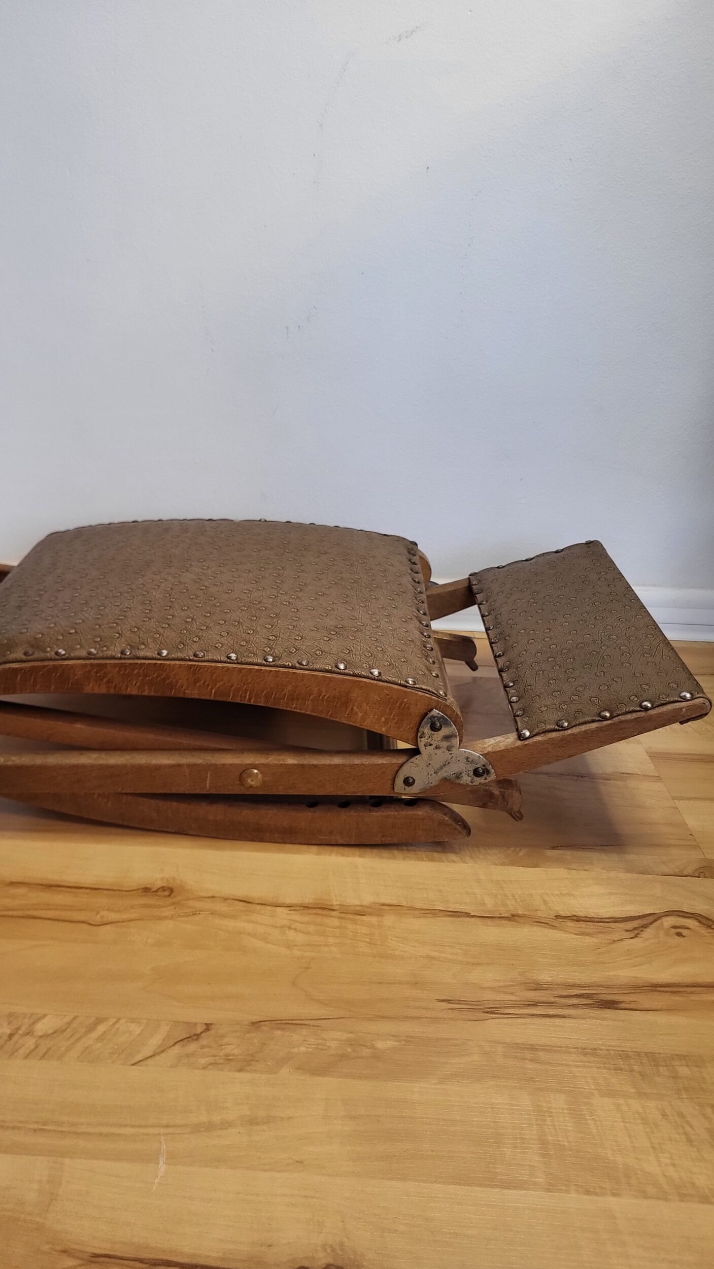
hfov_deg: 39.7
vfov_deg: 66.1
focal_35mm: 29
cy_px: 638
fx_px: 976
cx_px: 235
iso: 200
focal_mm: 5.4
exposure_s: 1/50
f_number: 1.8
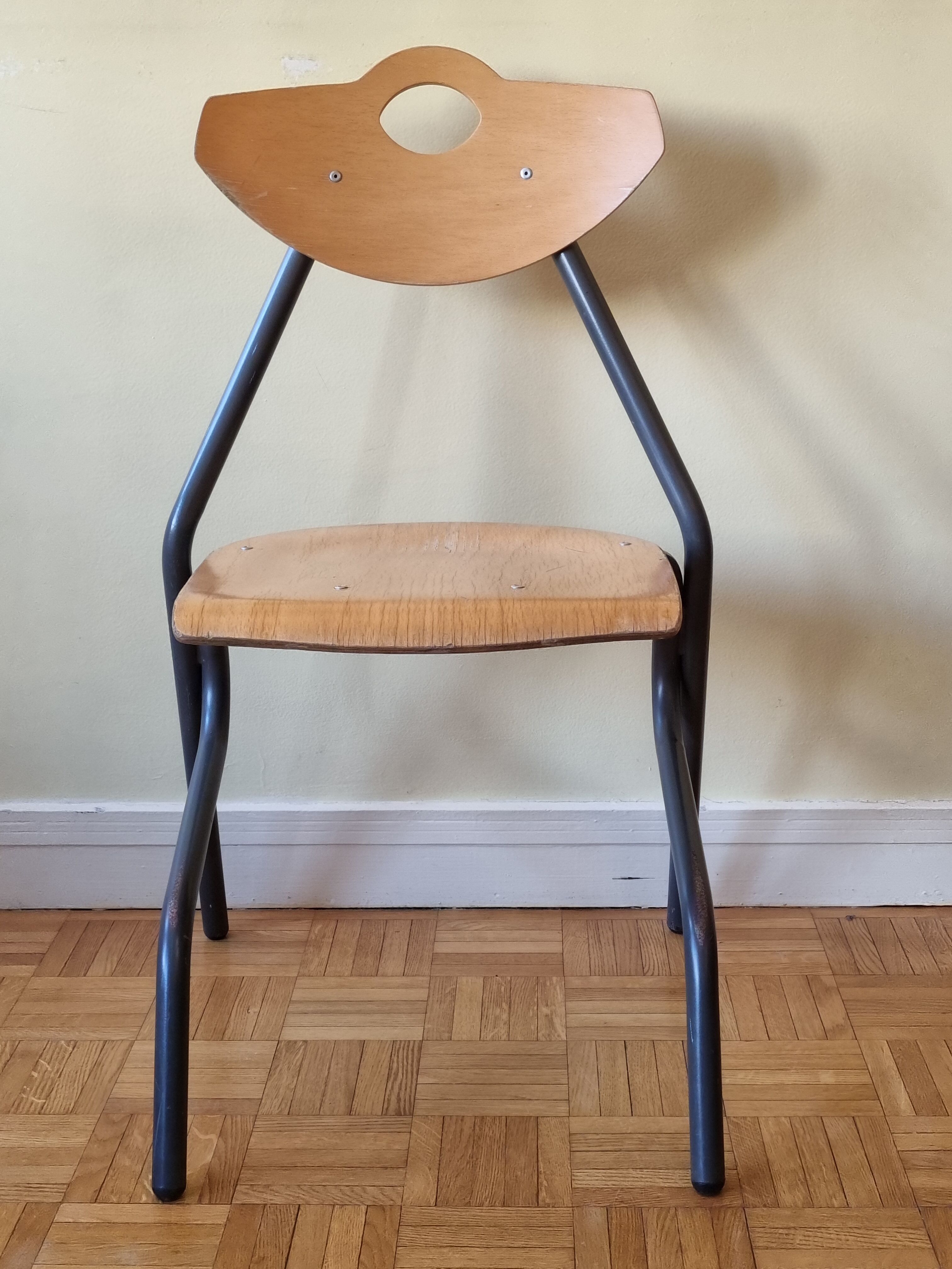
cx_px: 476
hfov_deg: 53.1
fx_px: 953
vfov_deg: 67.3
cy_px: 634
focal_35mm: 26
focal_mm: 5.4
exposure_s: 1/100
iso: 250
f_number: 1.8
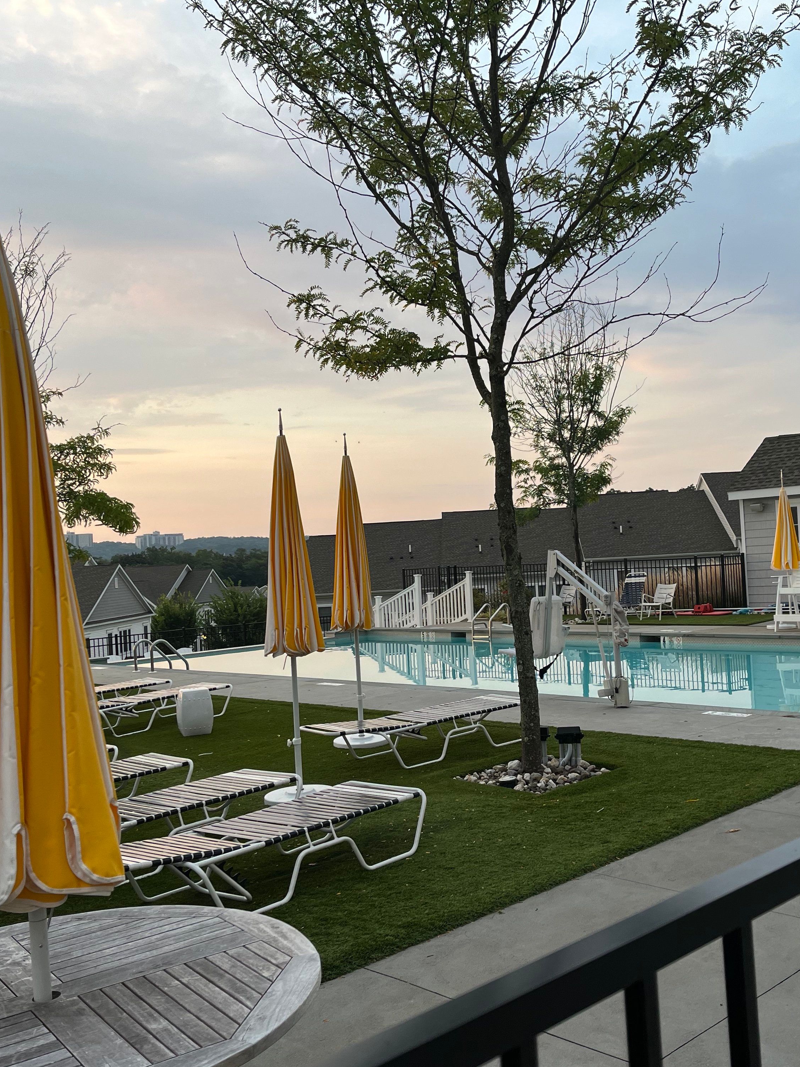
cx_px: 421
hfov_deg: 40.7
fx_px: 1079
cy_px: 537
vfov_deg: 52.6
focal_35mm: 35
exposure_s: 1/180
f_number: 1.6
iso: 40
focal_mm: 5.1
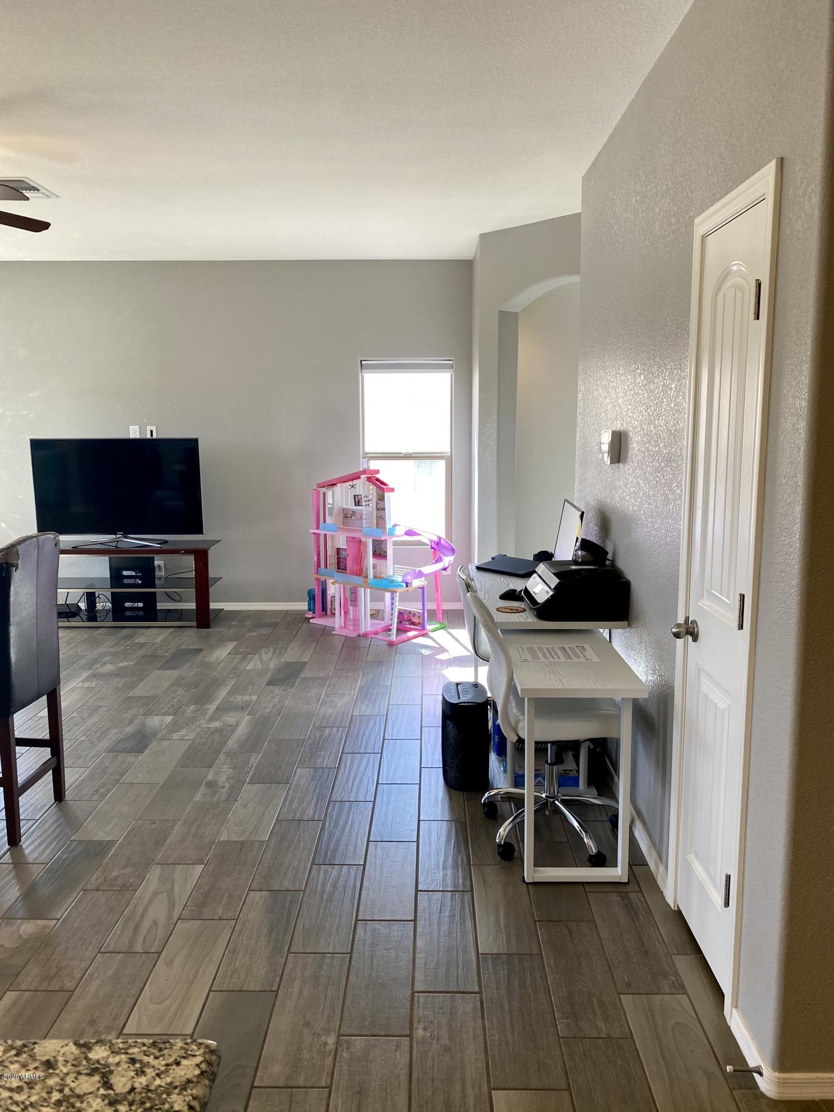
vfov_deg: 67.3
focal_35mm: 26
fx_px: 835
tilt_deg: -7.8
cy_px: 556
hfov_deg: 53.1
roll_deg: +0.0
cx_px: 417
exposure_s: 1/120
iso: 80
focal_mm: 4.25
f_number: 1.8
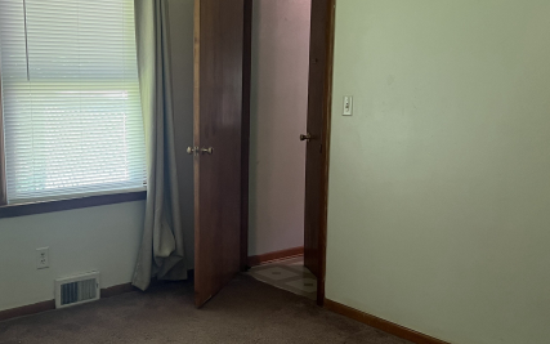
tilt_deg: -7.5
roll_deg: +1.4
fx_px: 645
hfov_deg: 45.5
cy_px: 178
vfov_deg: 29.9
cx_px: 182
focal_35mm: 43
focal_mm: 5.7
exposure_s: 1/85
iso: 125
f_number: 1.5
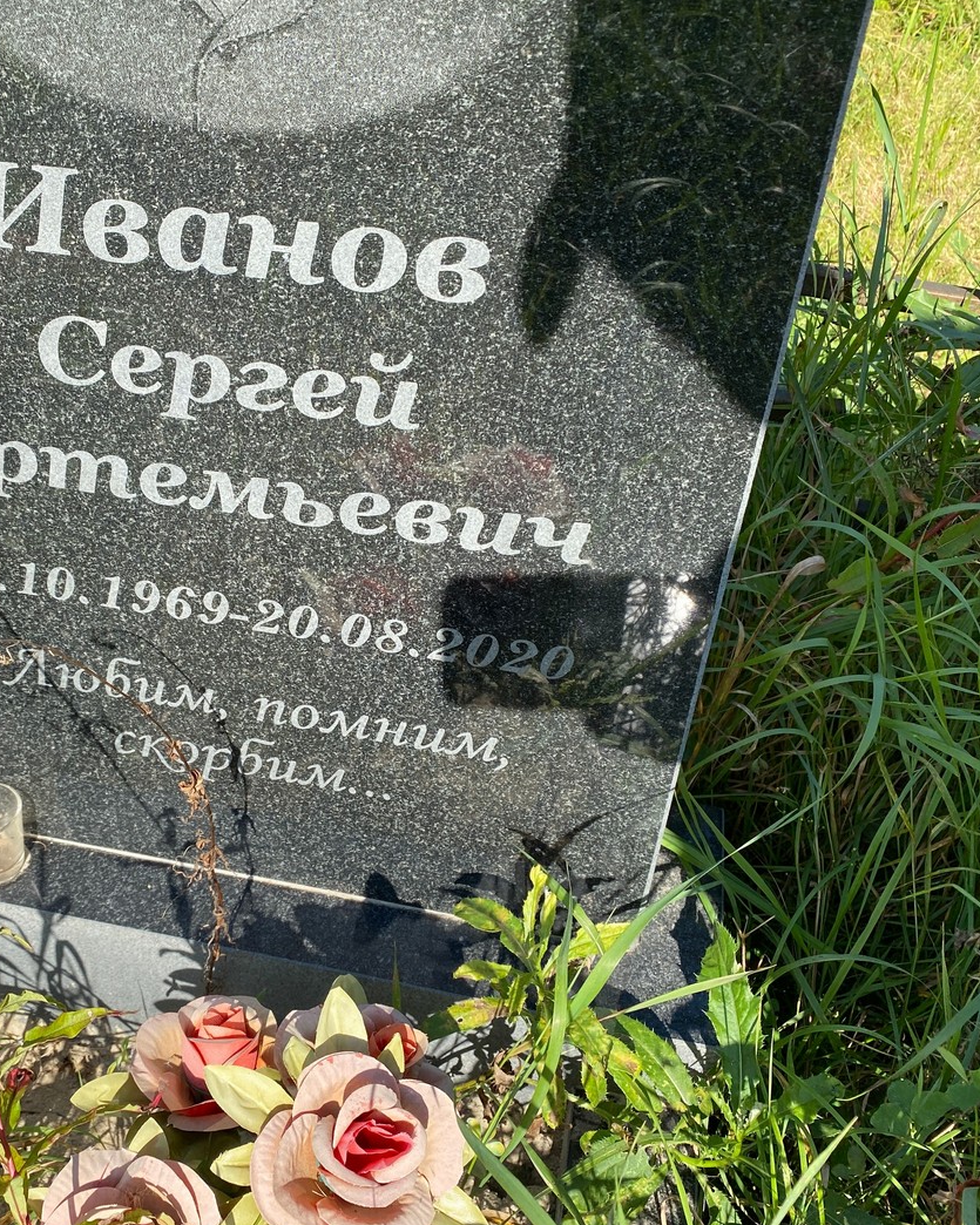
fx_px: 1269
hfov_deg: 42.0
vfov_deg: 51.5
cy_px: 614
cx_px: 381
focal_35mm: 35
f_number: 1.8
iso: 32
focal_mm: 4.25
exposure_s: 1/1025
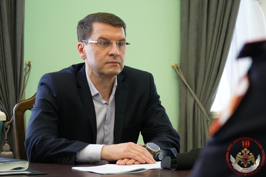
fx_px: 720
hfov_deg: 20.9
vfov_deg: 14.0
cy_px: 88
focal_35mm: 98
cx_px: 133
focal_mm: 65
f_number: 4
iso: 2000
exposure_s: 1/160
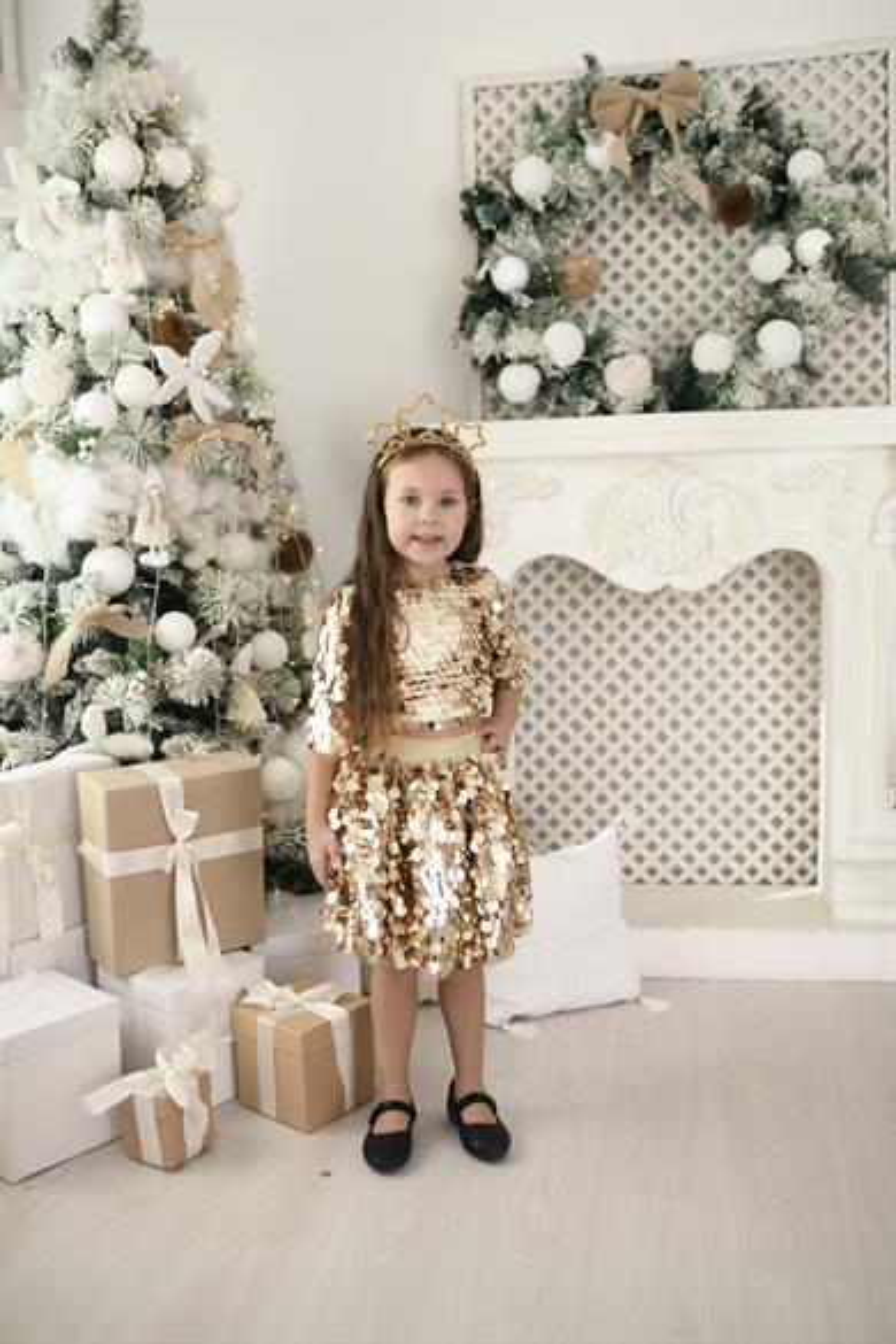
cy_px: 672
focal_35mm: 35
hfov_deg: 37.9
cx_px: 448
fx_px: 1307
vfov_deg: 54.4
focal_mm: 35
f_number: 2
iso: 125
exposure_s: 1/250
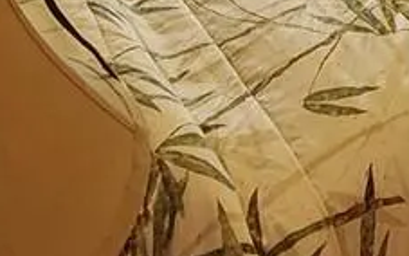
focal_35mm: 97
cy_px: -553
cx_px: 587
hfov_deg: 19.1
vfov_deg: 9.7
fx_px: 1081
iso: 320
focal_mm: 2.2
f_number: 2.2
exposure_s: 1/30
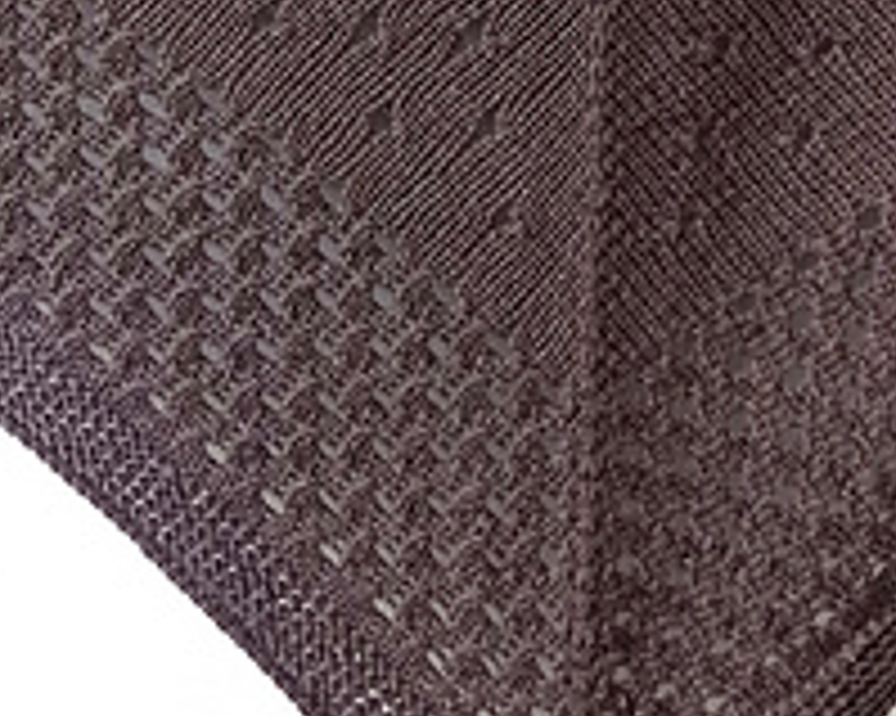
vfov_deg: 16.8
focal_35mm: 88
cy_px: -95
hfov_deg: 21.2
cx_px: 74
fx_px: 2332
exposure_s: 1/461
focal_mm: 4.74
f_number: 1.79
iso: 100
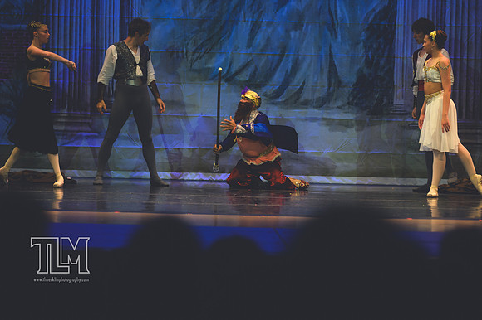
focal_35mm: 225
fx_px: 3011
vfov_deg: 6.1
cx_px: 241
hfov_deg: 9.2
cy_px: 160
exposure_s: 1/500
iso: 1000
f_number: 2.8
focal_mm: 150
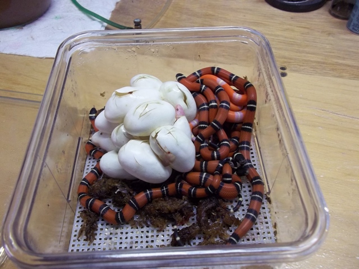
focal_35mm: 32
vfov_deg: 44.2
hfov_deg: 56.8
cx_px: 180
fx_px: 332
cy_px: 134
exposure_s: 1/30
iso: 154
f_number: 2.9
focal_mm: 5.7
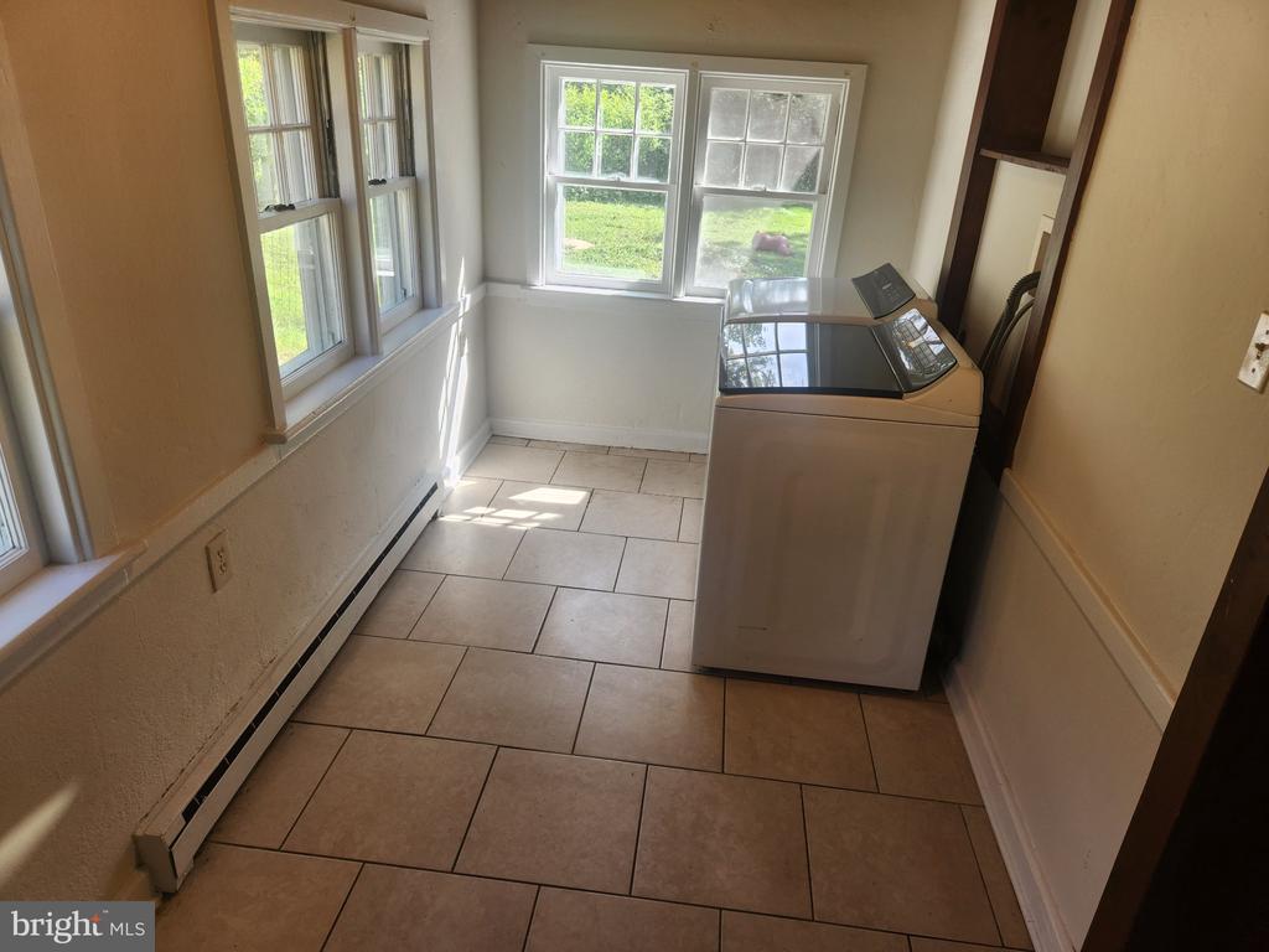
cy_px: 476
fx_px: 843
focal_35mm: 23
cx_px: 634
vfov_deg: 58.9
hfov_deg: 73.9
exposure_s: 1/180
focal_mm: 5.4
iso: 32
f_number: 1.8
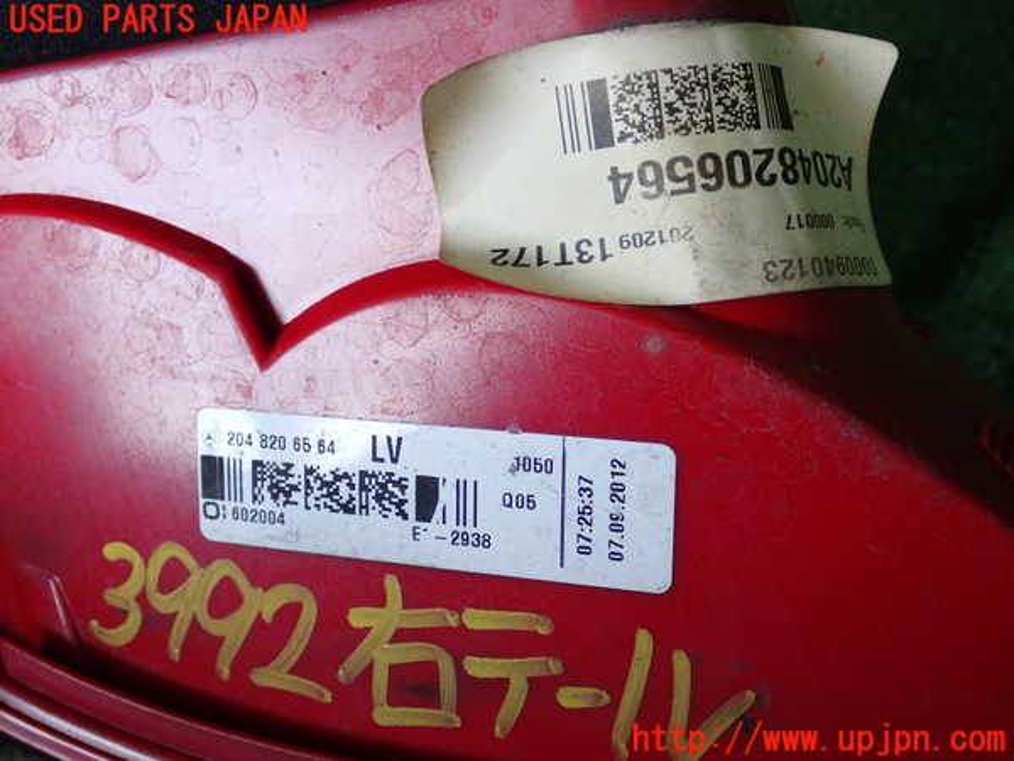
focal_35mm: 44
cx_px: 507
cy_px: 380
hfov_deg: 42.9
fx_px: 1289
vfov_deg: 32.9
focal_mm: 7.84
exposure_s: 1/125
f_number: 2.9
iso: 160
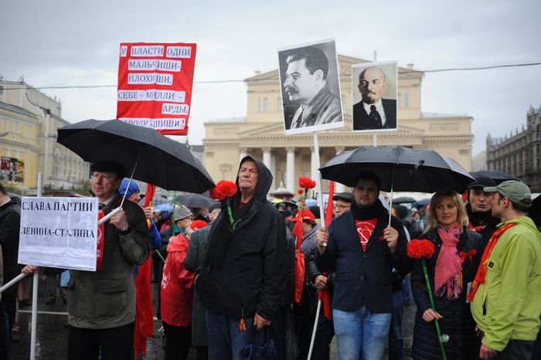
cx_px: 270
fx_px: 481
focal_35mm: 32
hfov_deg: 58.7
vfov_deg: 41.1
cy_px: 180
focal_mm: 32
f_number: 2.8
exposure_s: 1/8000
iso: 1250
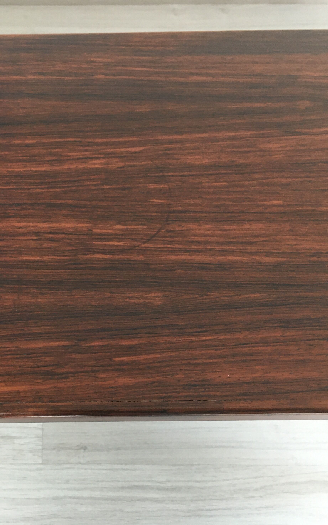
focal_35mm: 42
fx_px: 601
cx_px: 60
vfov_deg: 47.2
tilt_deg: -58.9
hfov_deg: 29.7
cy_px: 259
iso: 125
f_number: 2.2
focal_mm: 4.15
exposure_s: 1/33
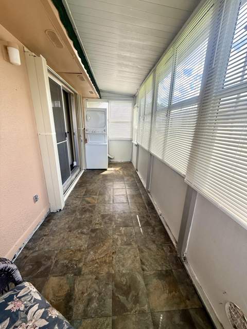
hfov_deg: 85.7
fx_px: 133
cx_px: 124
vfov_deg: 102.1
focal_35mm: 14
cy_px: 164
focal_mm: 2.22
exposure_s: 1/279
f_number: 2.2
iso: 64
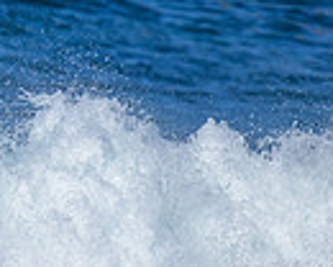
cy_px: 181
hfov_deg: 0.6
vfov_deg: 0.5
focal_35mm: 3350
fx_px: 33016
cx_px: -364
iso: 250
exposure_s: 1/2000
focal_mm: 800
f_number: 6.3
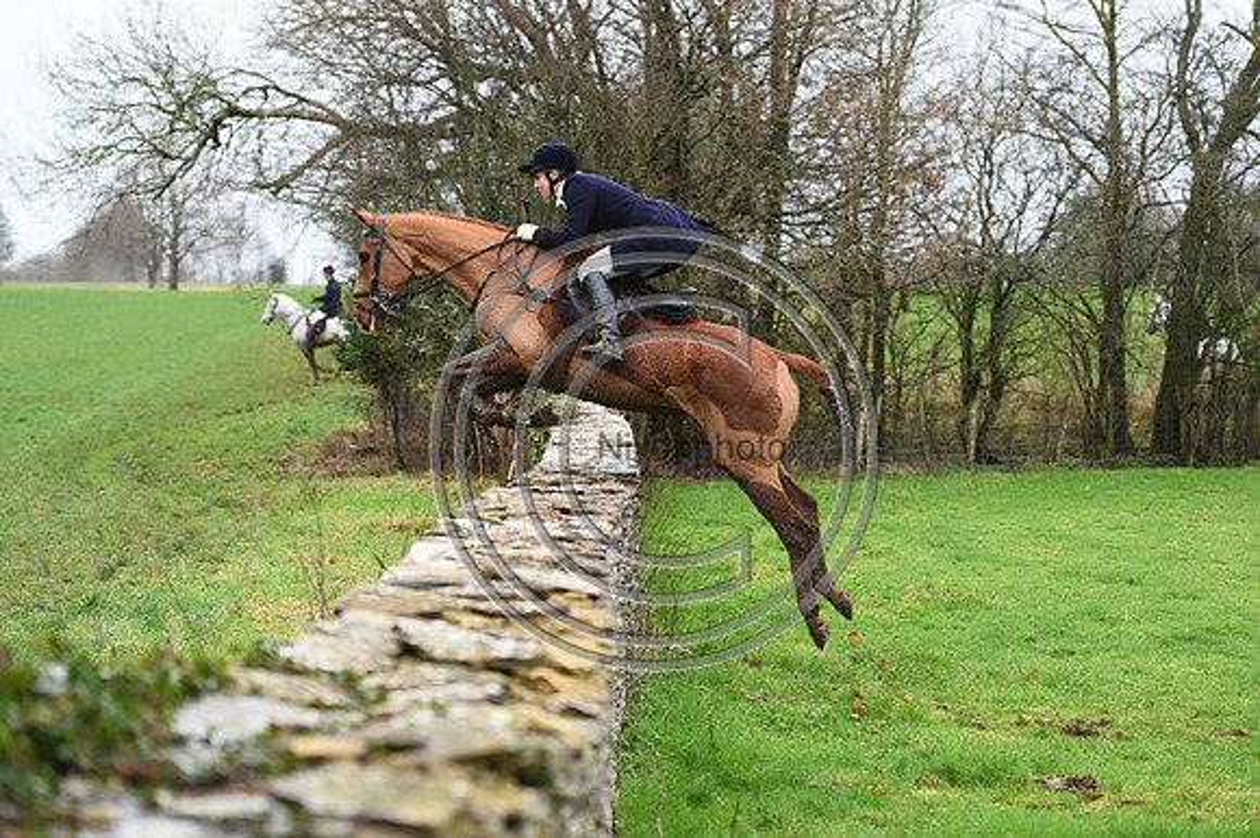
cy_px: 419
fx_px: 3148
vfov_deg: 15.2
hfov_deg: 22.6
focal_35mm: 90
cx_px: 630
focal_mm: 90
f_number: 3.2
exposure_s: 1/1250
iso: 1600
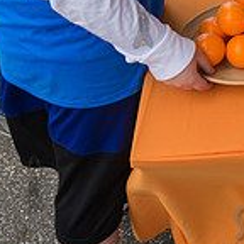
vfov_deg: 19.6
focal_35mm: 82
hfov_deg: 18.8
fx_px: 654
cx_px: 361
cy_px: -64
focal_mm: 24
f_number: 4.5
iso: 200
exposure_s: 1/320
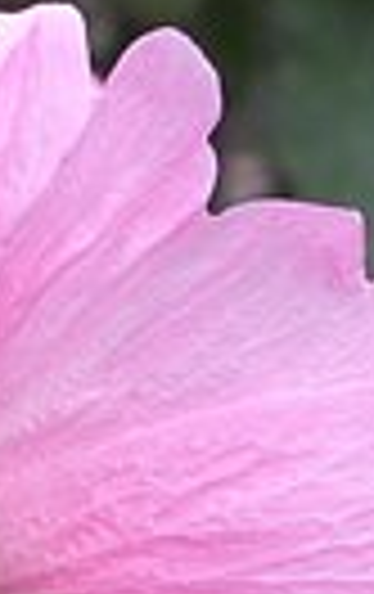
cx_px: -171
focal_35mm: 205
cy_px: 590
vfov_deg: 10.1
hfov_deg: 6.4
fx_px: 3329
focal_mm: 8.2
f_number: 3.1
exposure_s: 1/200
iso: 50
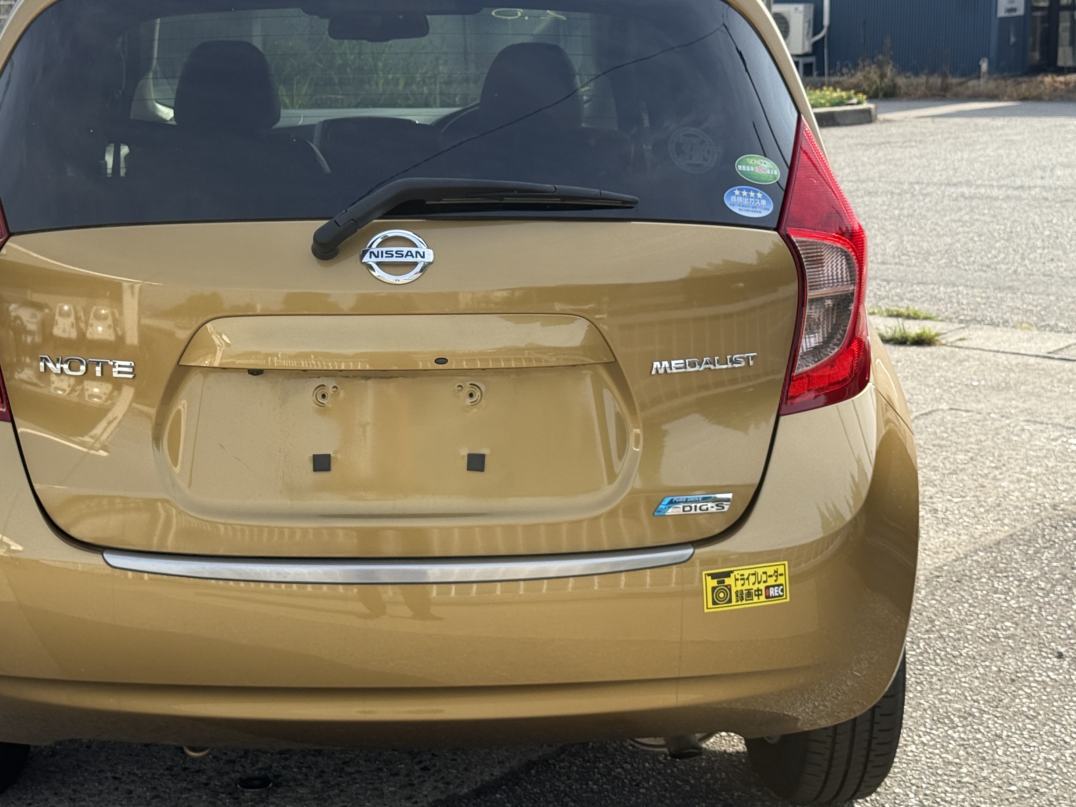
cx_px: 385
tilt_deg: -10.0
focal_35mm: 62
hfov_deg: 31.0
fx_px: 1927
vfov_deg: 23.6
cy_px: 350
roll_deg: +1.5
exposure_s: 1/2273
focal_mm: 6.76
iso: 100
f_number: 1.78
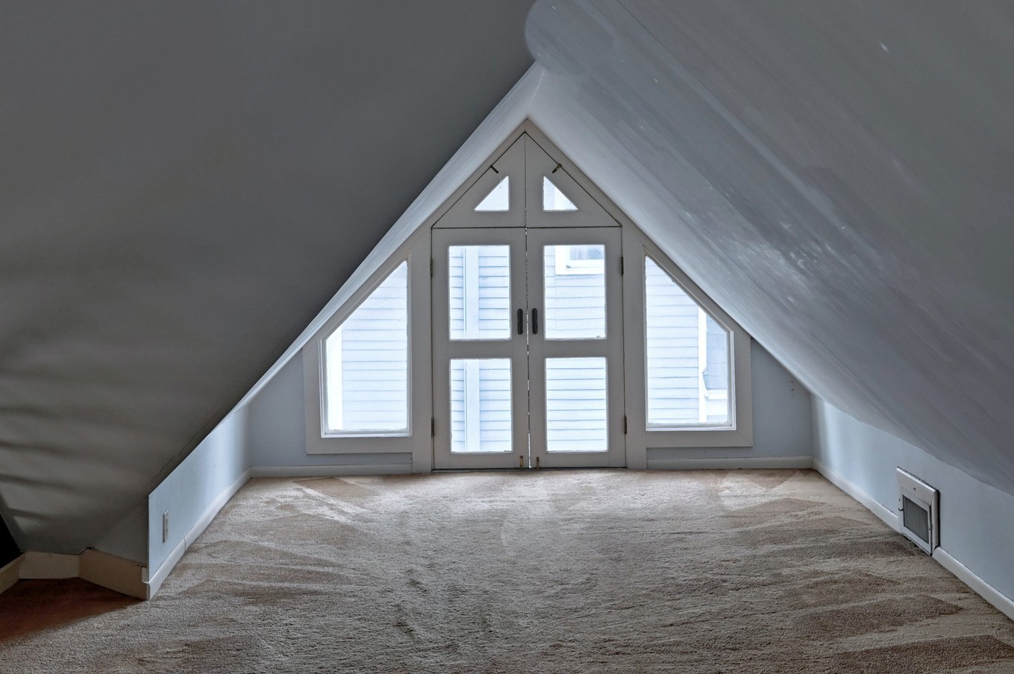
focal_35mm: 48
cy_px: 233
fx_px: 1351
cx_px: 500
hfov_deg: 41.1
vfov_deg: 27.9
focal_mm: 30
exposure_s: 1/6
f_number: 8
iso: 400
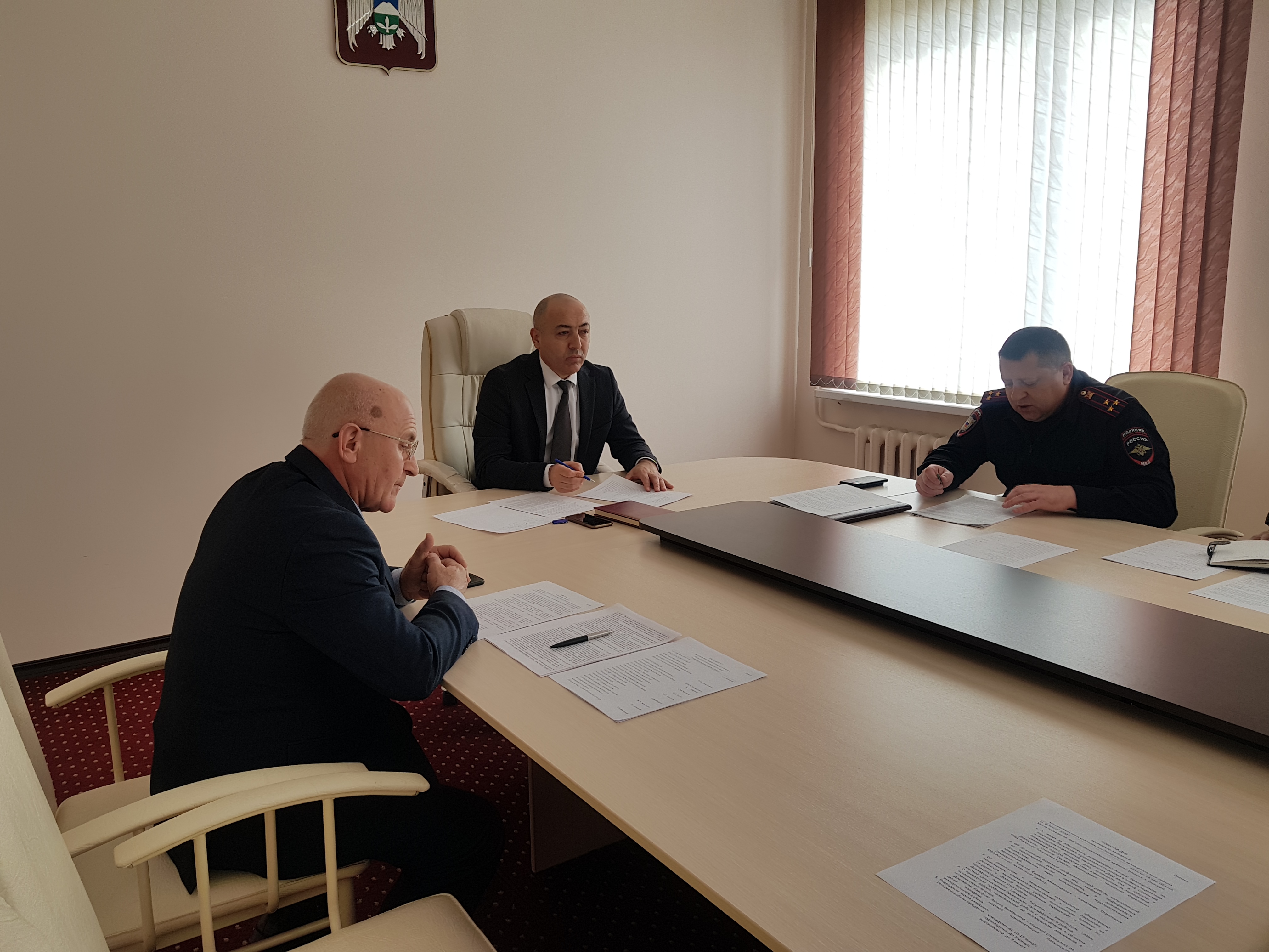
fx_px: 953
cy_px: 476
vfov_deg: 53.1
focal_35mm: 26
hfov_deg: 67.3
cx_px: 634
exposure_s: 1/280
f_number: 1.7
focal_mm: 4.2
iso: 40
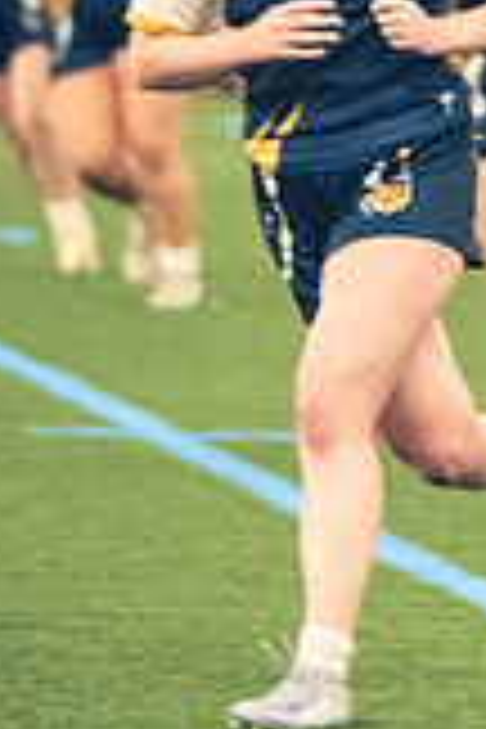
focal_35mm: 644
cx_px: 1125
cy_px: 252
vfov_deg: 3.2
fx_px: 13040
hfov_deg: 2.1
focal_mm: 120
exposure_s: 1/500
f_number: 2.8
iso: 12800
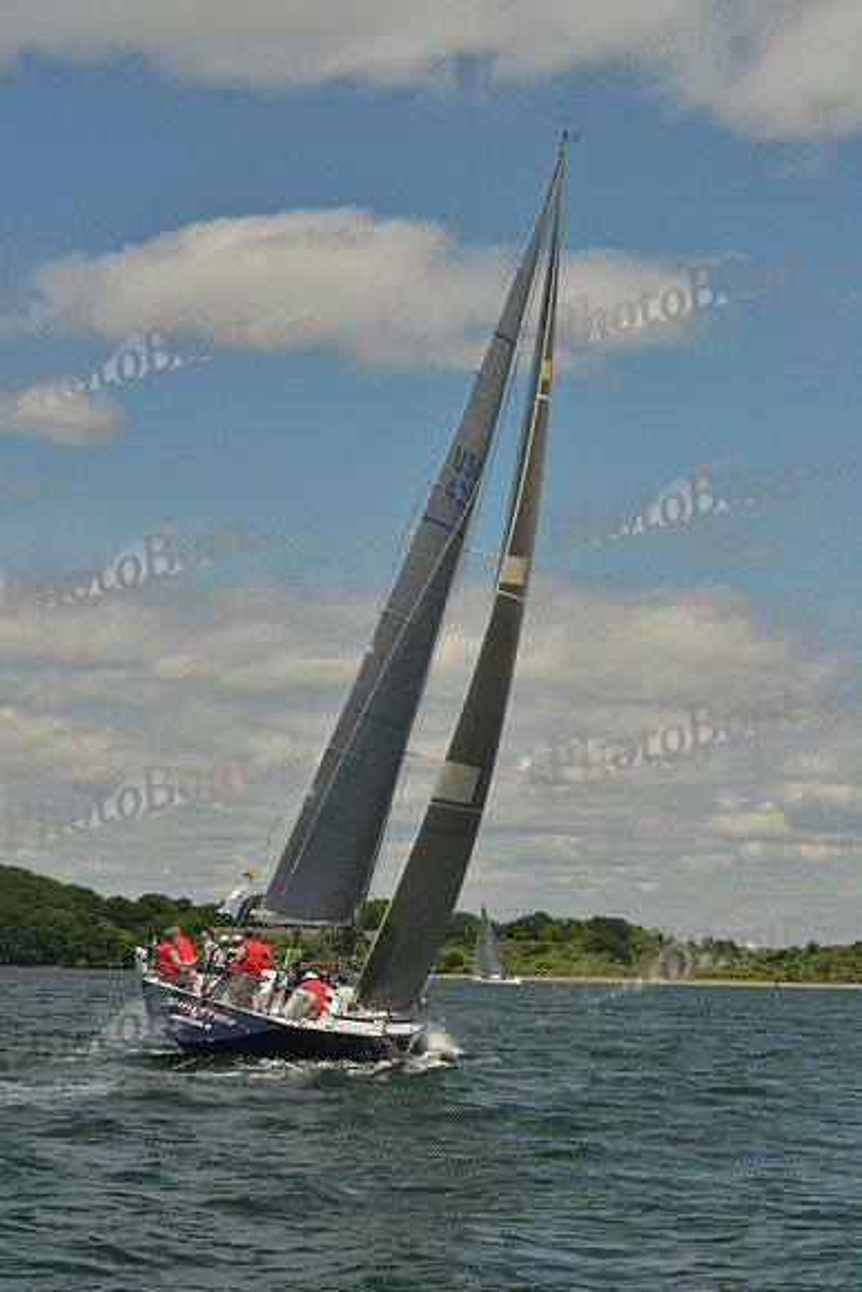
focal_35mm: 95
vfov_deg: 21.5
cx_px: 431
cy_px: 646
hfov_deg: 14.4
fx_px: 3410
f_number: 8
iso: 400
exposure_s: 1/800
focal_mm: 95
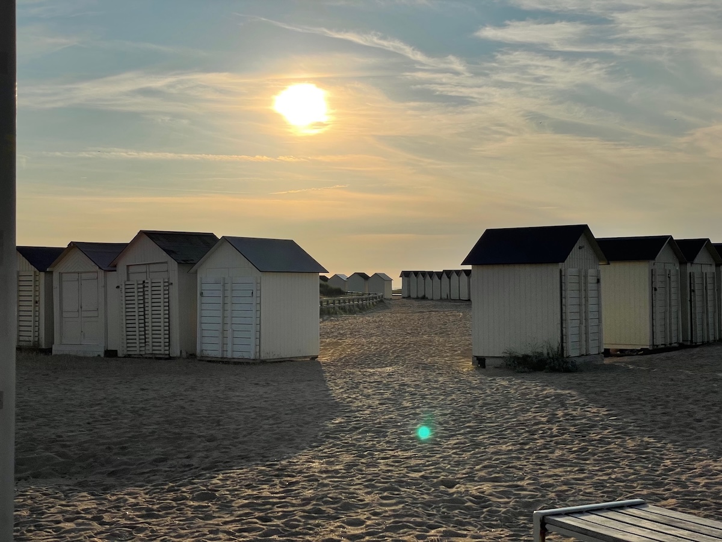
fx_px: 1085
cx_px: 361
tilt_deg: +0.7
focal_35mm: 52
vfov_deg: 28.0
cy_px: 271
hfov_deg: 36.8
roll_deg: +0.6
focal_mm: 6
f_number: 2
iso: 25
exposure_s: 1/6849
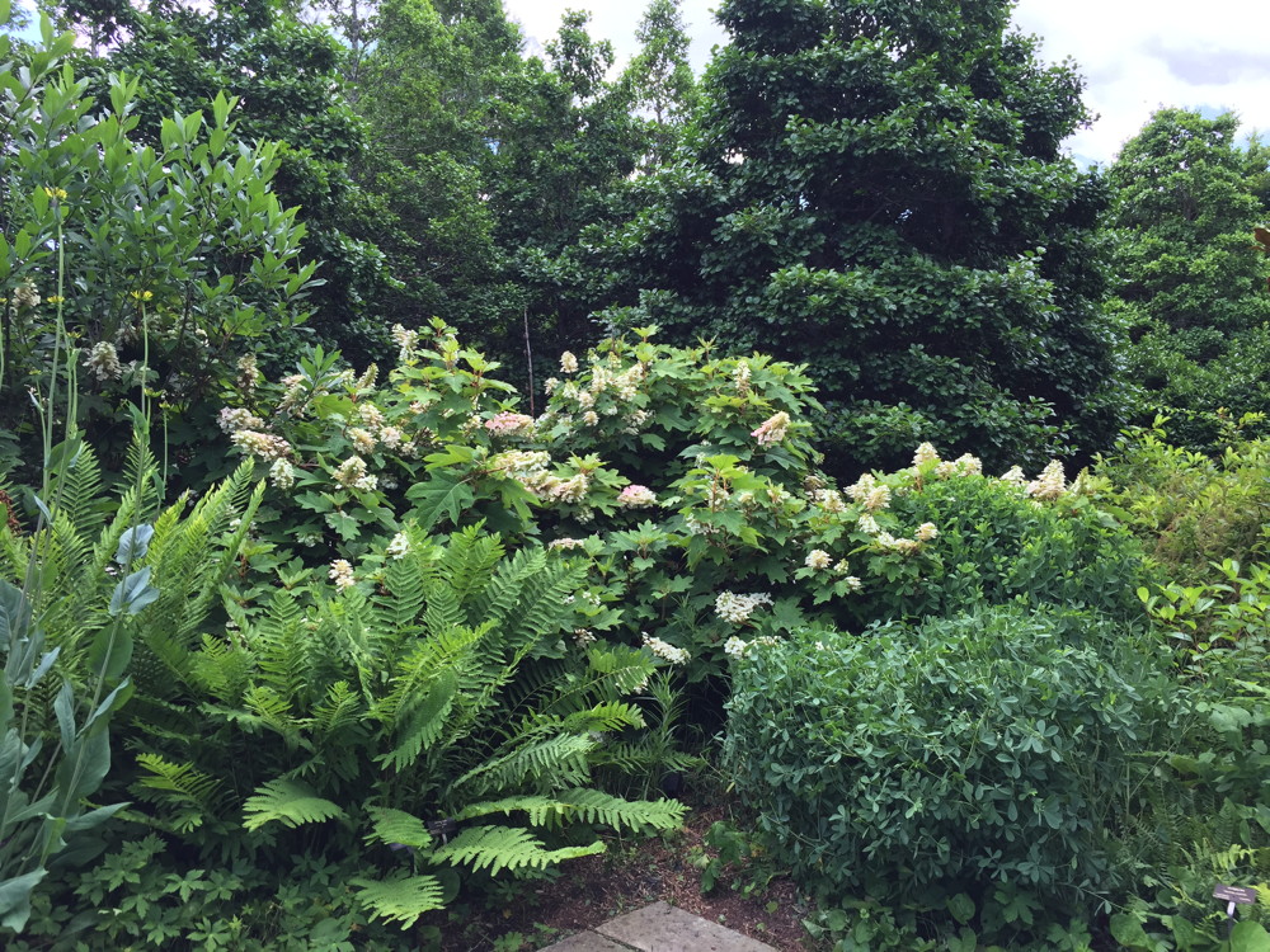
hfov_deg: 61.7
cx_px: 635
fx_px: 1064
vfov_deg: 48.2
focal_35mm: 29
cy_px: 476
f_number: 2.2
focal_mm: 4.15
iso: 32
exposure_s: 1/198
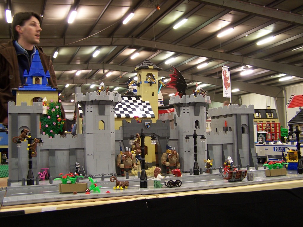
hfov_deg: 49.0
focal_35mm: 38
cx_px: 152
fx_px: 333
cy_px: 114
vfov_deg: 37.7
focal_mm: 6.3
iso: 80
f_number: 2.8
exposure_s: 1/2
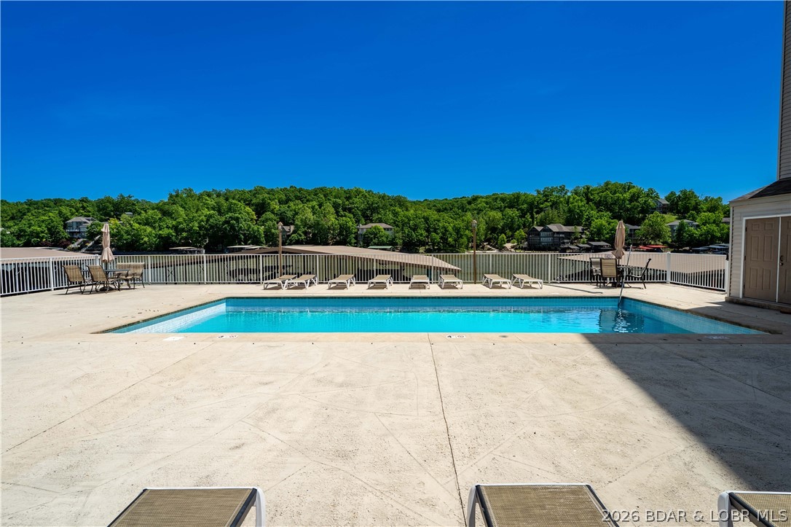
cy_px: 264
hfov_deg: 90.0
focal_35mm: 18
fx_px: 395
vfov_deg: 67.3
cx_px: 396
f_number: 8
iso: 320
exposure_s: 1/5000
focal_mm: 18
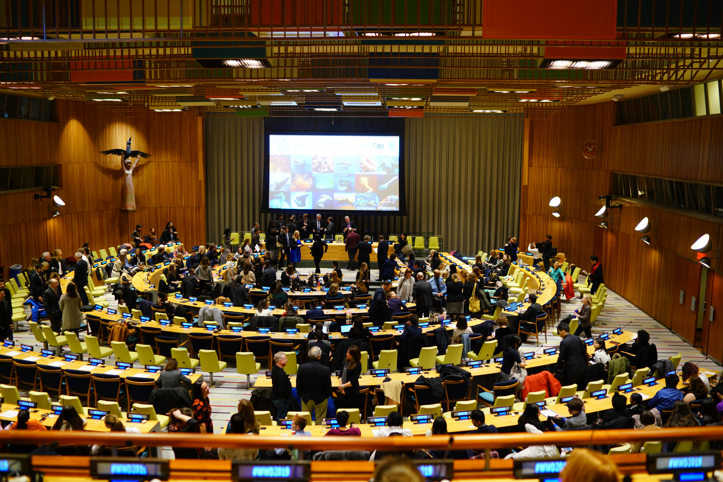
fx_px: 703
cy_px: 241
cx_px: 362
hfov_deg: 54.4
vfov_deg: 37.9
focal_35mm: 35
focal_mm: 35
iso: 400
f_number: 1.6
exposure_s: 1/100
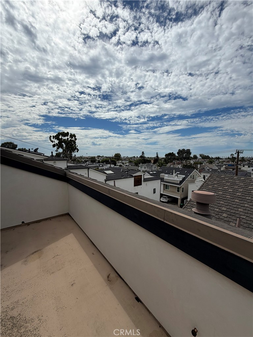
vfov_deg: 102.1
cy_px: 168
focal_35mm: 14
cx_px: 126
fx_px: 136
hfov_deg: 85.7
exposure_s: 1/2841
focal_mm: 2.22
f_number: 2.2
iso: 20
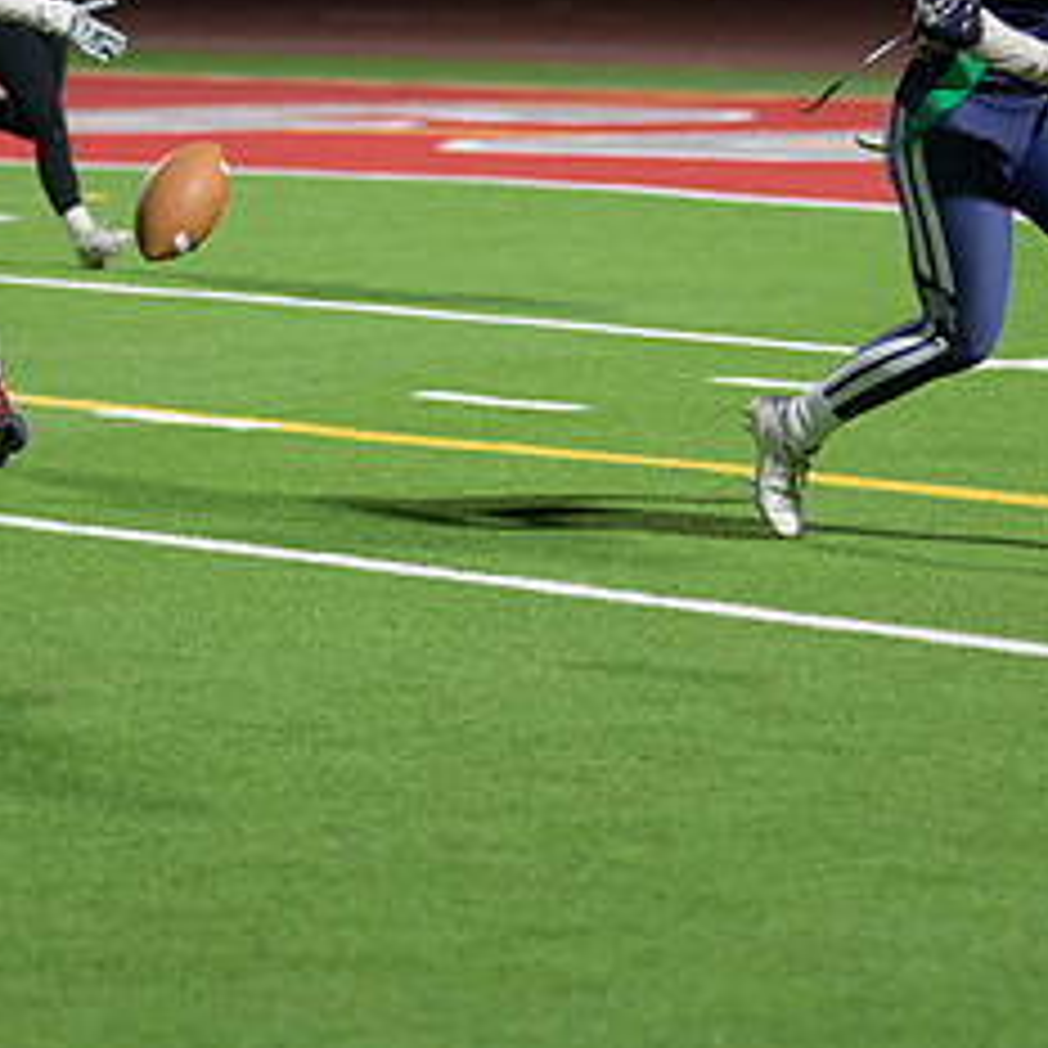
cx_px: 580
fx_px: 8118
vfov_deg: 7.4
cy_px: 187
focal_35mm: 237
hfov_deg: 7.4
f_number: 2.8
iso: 3600
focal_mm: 112
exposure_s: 1/640
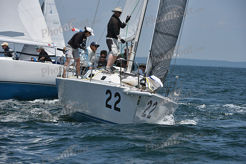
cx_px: 123
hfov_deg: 7.9
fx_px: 1777
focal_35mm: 260
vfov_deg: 5.3
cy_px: 82
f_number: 8
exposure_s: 1/1600
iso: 320
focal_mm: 260
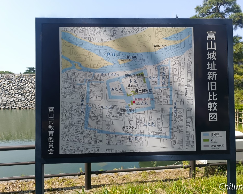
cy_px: 97
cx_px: 129
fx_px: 122
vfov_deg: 77.0
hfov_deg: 89.5
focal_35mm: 17
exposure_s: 1/299
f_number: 1.65
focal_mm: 6.14
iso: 50
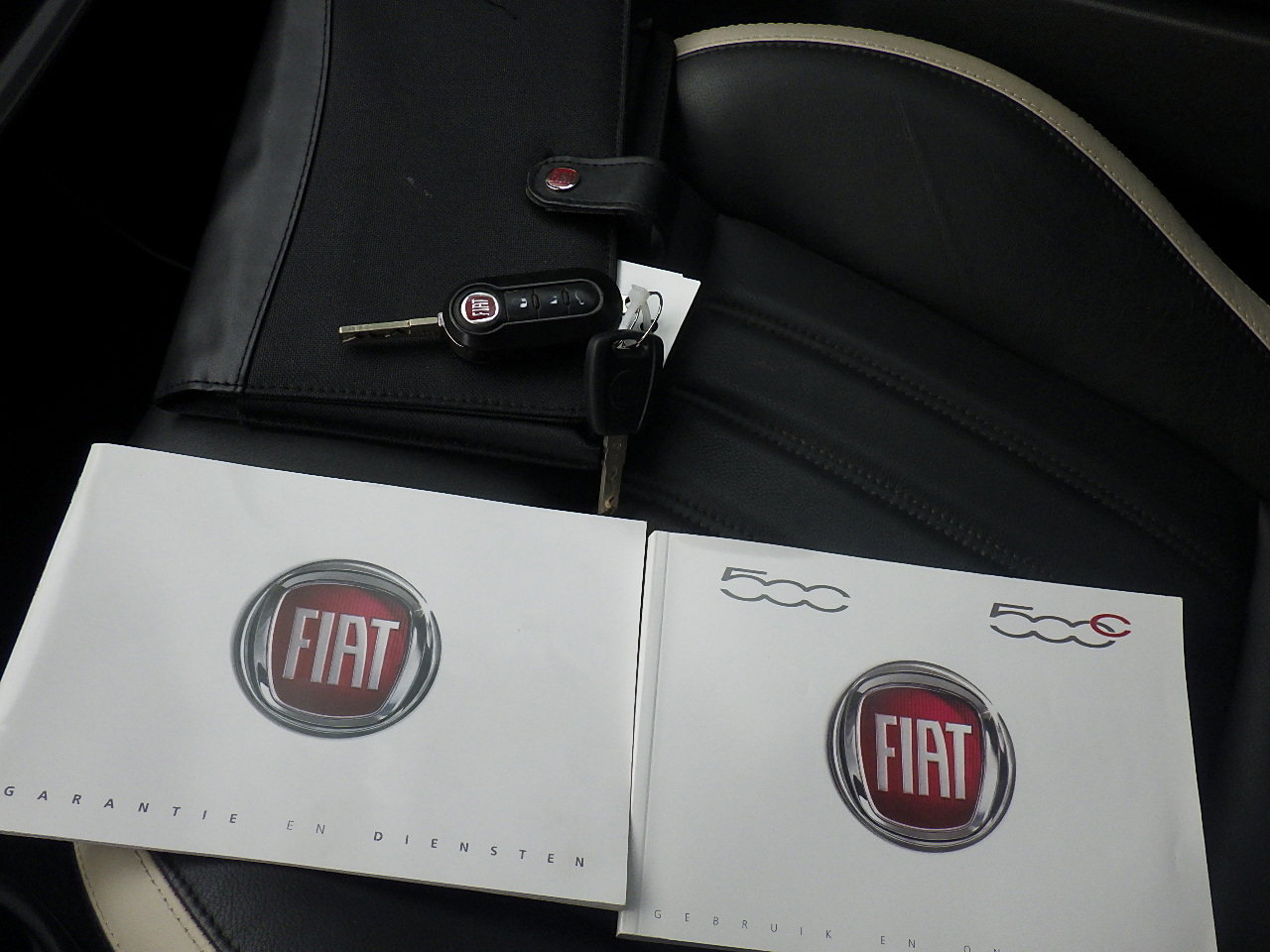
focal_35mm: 34
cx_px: 635
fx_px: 1247
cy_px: 476
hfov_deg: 54.0
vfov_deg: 41.8
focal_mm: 6.1
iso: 250
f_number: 4.6
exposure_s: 1/250
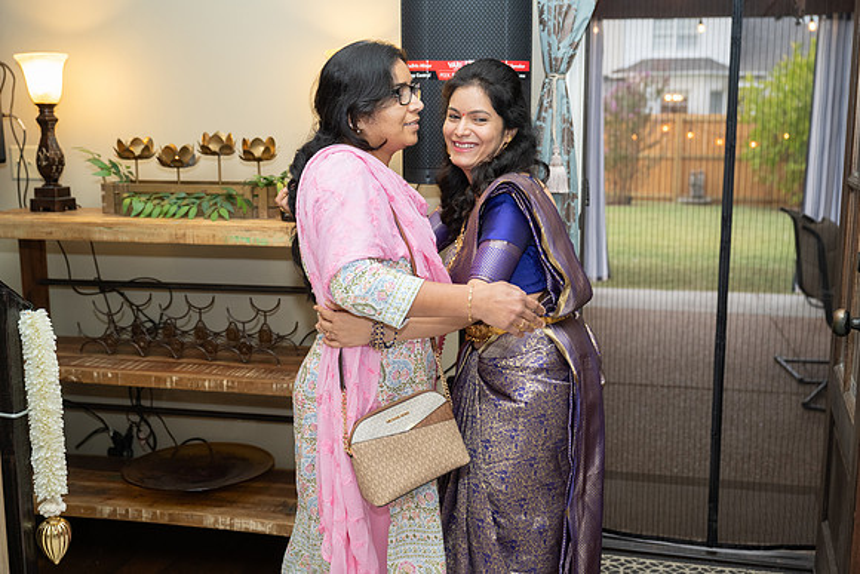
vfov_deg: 35.5
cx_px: 430
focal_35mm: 37
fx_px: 895
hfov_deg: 51.3
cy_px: 287
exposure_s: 1/160
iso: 800
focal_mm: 37
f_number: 3.5
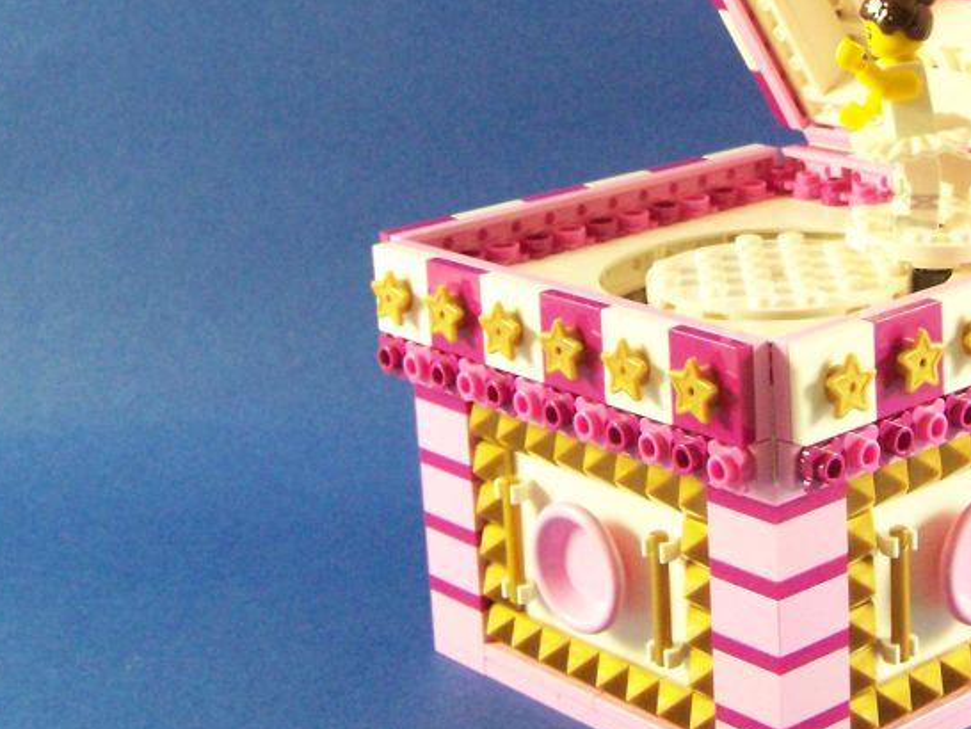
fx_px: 2105
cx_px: 800
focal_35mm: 75
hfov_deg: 25.5
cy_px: 196
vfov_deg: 19.5
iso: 400
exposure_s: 1/60
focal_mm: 6.7
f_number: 3.6
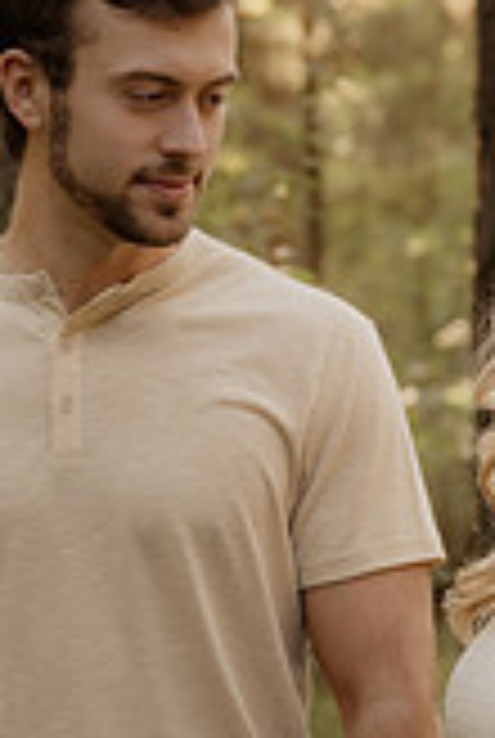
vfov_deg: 10.3
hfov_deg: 6.9
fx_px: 4107
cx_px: 567
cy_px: 382
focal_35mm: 200
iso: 500
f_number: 2.8
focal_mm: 49
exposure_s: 1/125
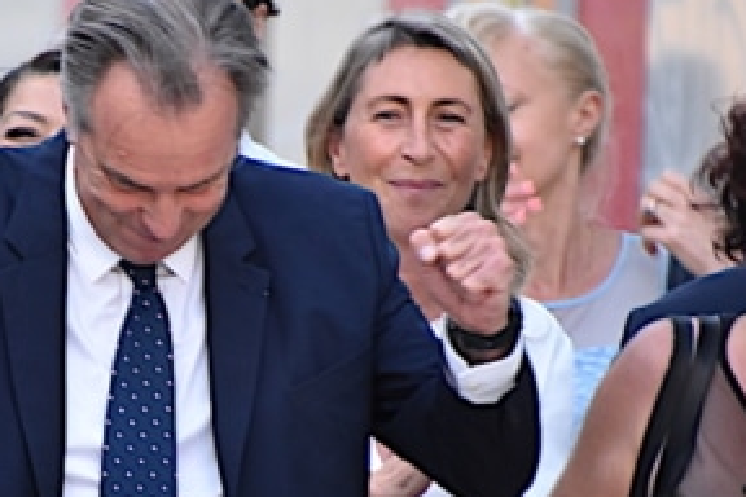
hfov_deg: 2.2
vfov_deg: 1.5
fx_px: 19394
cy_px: 339
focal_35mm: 936
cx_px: 60
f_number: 6.3
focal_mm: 300
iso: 1600
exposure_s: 1/125
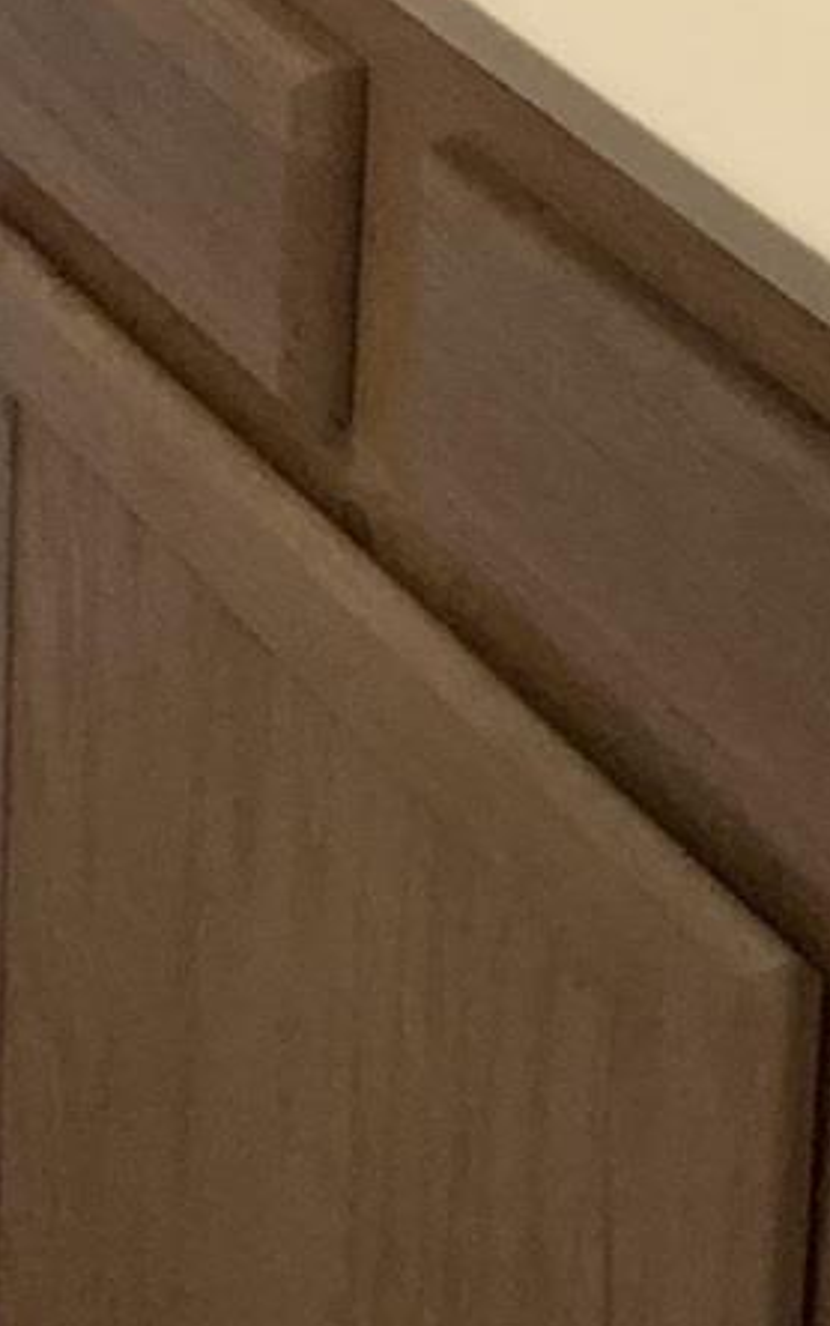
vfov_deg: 12.3
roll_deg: +0.2
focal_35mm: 154
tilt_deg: -12.5
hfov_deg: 8.4
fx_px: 5566
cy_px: -1135
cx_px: -293
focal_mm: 3.99
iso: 200
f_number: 1.8
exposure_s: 1/60
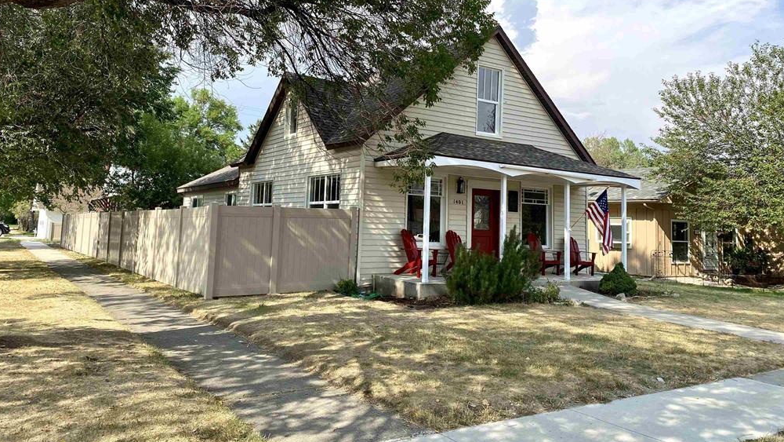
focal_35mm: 29
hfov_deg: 66.1
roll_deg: -1.9
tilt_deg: +5.9
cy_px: 168
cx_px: 397
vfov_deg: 40.0
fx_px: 603
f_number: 1.8
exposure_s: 1/1808
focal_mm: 4.25
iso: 32
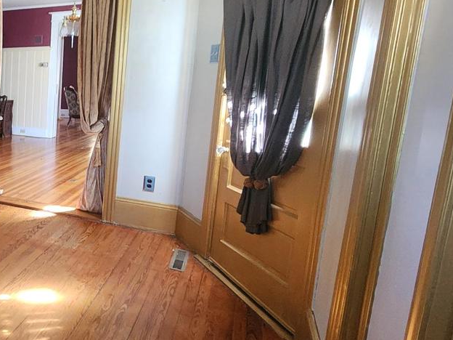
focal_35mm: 30
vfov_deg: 46.7
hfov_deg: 44.2
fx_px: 393
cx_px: -57
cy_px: 153
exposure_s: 1/30
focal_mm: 2.2
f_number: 2.2
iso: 500
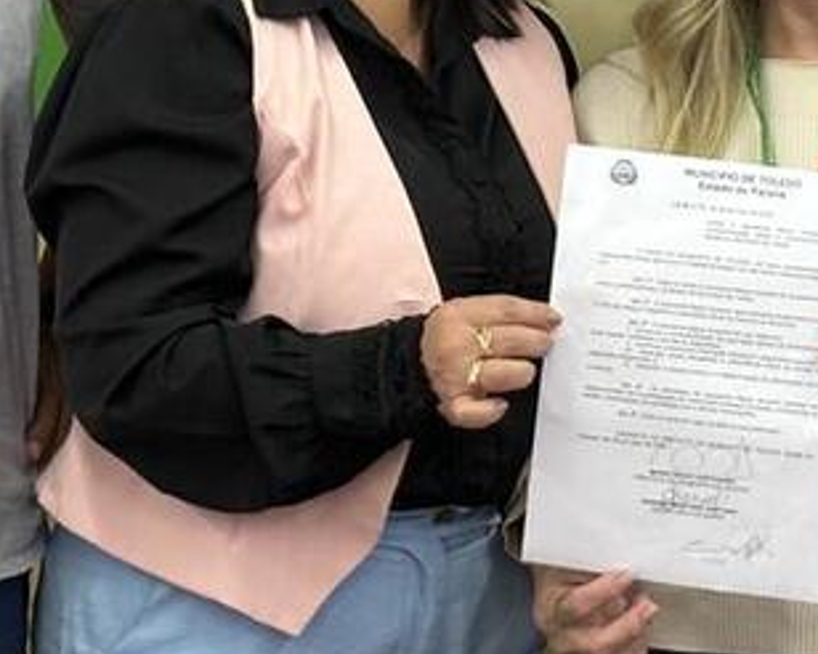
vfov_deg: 7.8
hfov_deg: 9.7
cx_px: 568
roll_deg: -1.2
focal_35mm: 198
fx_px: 4790
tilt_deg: -3.9
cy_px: 56
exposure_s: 1/40
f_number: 1.6
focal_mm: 5.96
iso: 160
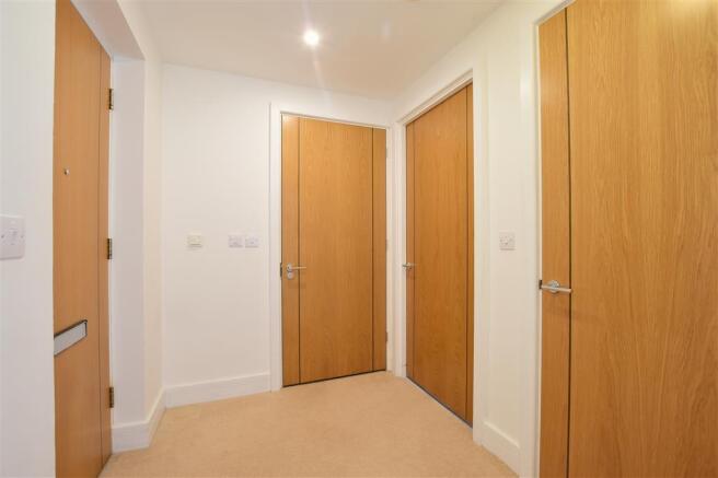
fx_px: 299
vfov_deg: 77.3
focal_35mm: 15
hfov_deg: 100.4
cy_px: 239
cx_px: 359
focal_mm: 10
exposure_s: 1/4
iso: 400
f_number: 8
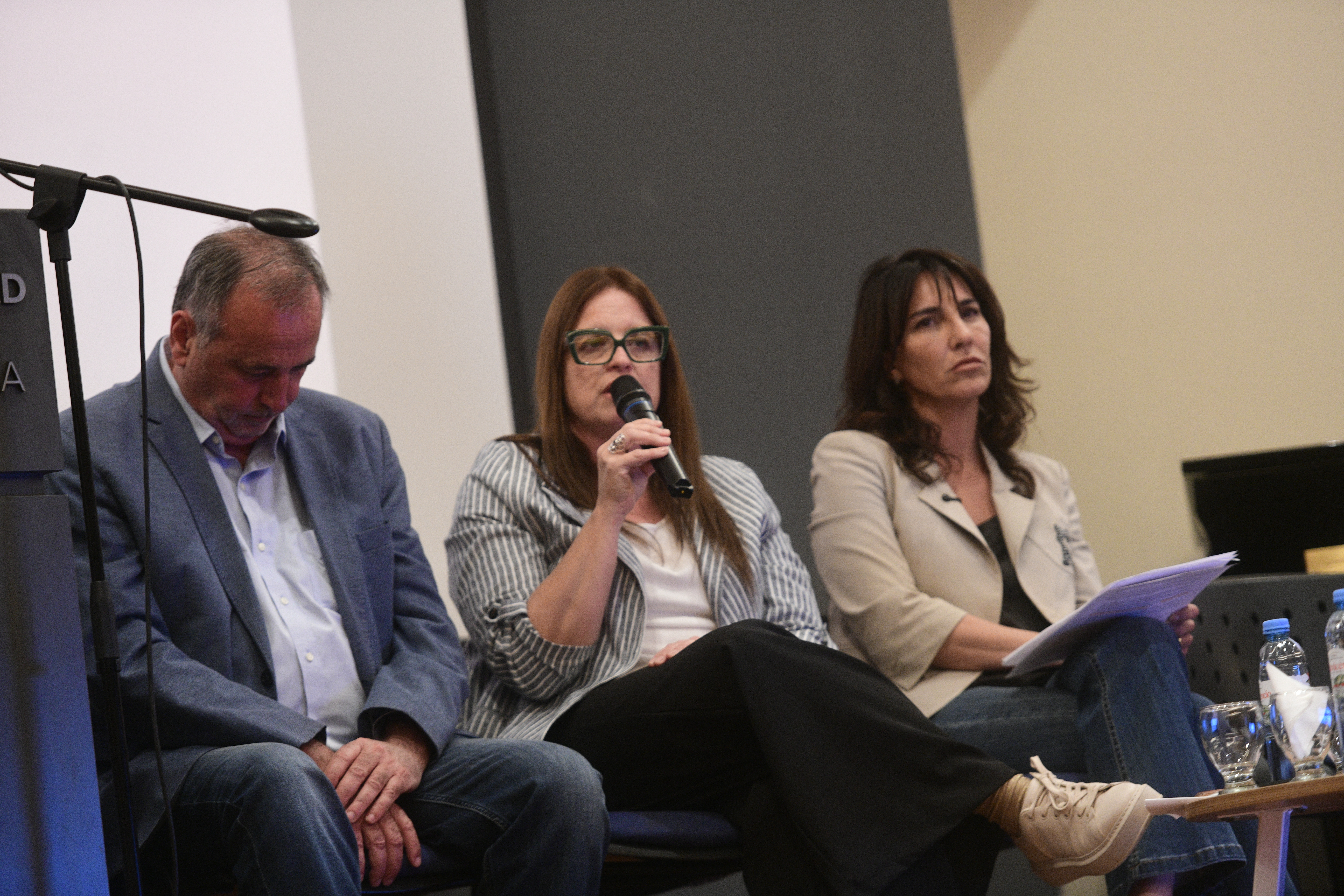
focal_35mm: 150
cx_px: 672
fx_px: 5600
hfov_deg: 13.7
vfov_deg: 9.1
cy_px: 448
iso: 2000
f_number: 2.8
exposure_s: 1/50
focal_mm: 150
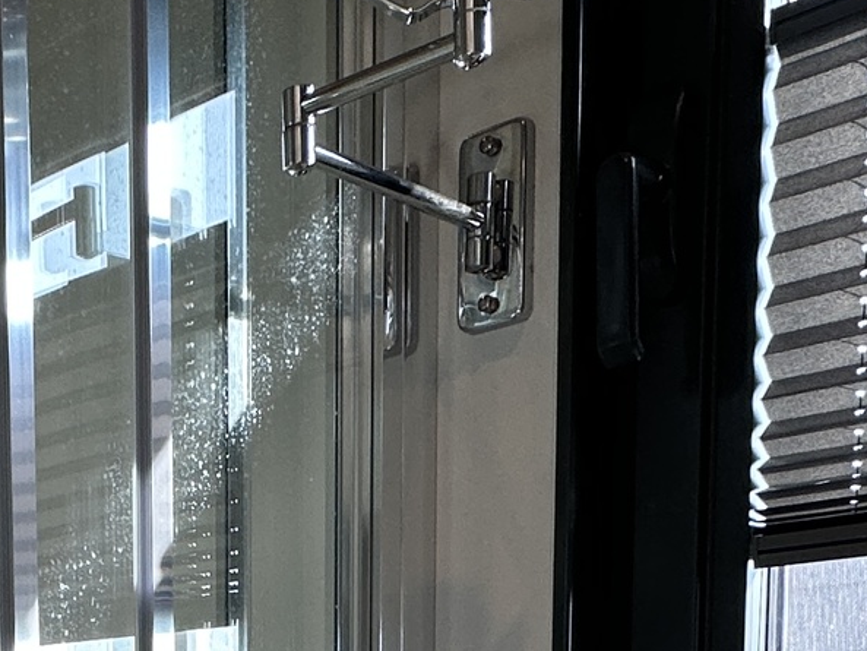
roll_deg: +2.0
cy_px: 928
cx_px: -25
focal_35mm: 59
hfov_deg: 30.1
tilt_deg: -5.8
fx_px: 1478
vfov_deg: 21.5
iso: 80
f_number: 2.2
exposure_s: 1/100
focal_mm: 2.22
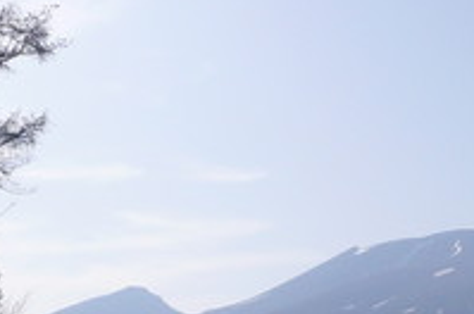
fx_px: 1341
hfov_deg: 19.6
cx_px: 448
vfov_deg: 13.2
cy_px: 308
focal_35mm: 102
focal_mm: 4.9
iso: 100
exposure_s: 1/400
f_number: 8
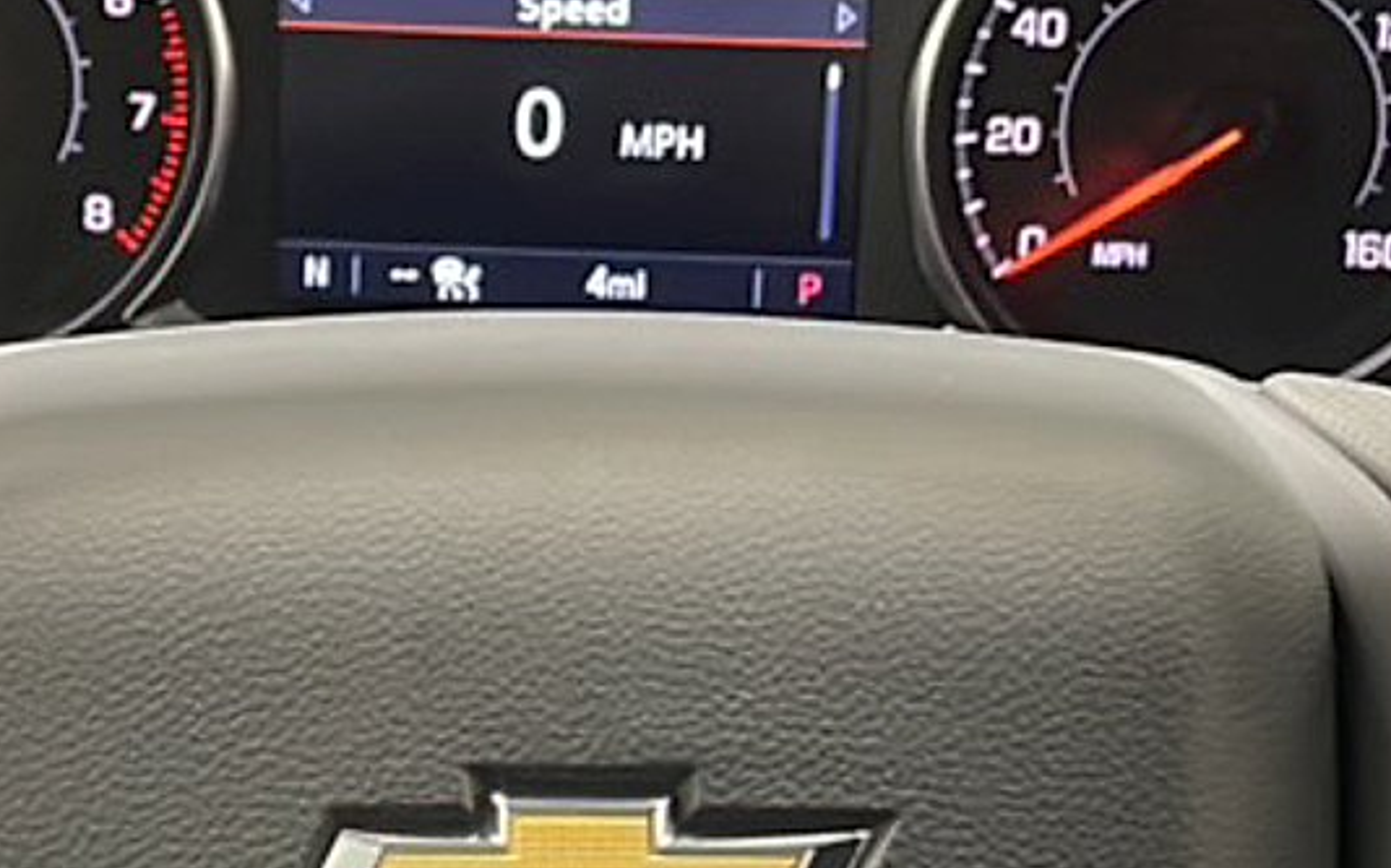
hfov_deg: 23.3
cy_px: 680
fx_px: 3372
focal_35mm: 89
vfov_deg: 14.6
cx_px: 542
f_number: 1.6
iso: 640
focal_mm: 5.1
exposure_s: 1/40
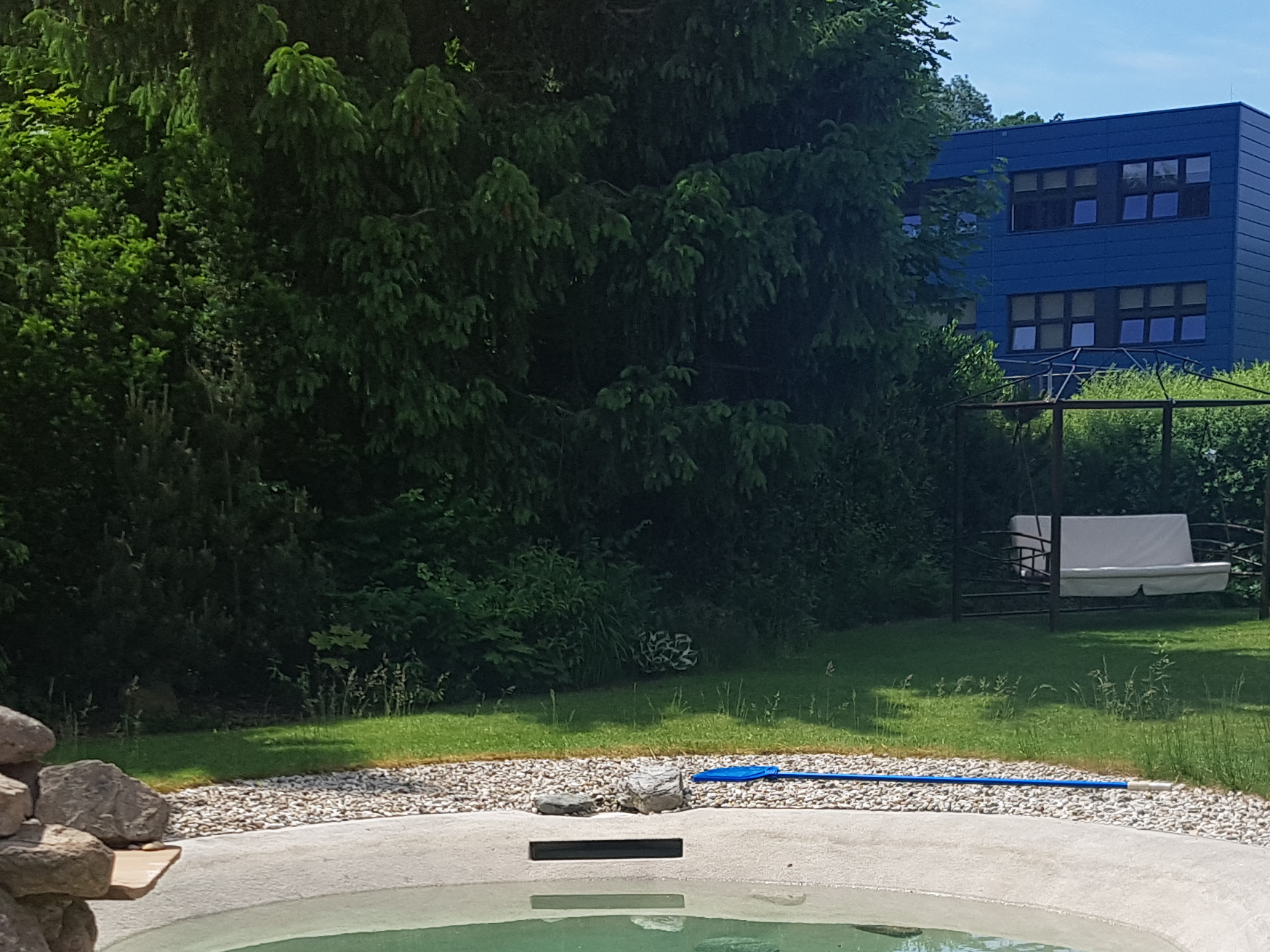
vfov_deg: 22.7
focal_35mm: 60
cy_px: 1094
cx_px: 762
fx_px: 2201
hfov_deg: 32.1
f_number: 1.7
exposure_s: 1/2808
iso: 40
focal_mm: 4.2
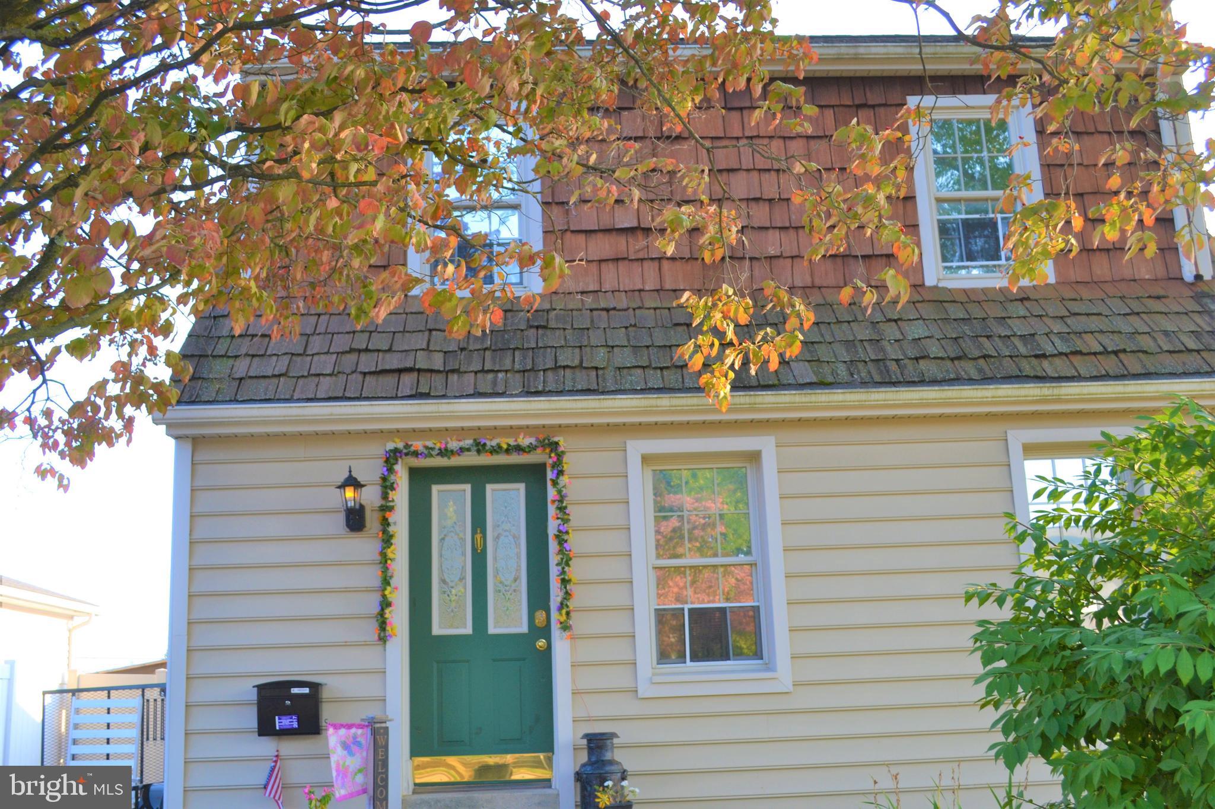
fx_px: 1215
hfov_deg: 53.1
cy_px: 404
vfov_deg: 36.9
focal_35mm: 36
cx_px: 608
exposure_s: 1/125
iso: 250
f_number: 5.6
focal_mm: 24
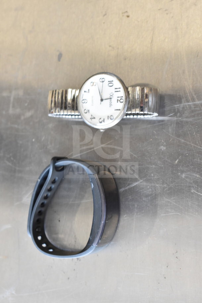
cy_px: 152
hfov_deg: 18.2
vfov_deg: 27.0
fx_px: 631
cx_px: 101
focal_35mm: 75
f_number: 5.6
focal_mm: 50
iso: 1250
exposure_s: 1/80
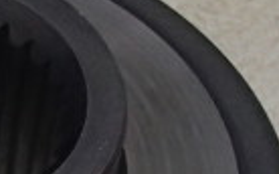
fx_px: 1383
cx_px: -89
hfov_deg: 11.2
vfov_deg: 6.9
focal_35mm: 182
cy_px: 359
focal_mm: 6.64
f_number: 4.7
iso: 800
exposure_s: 1/50
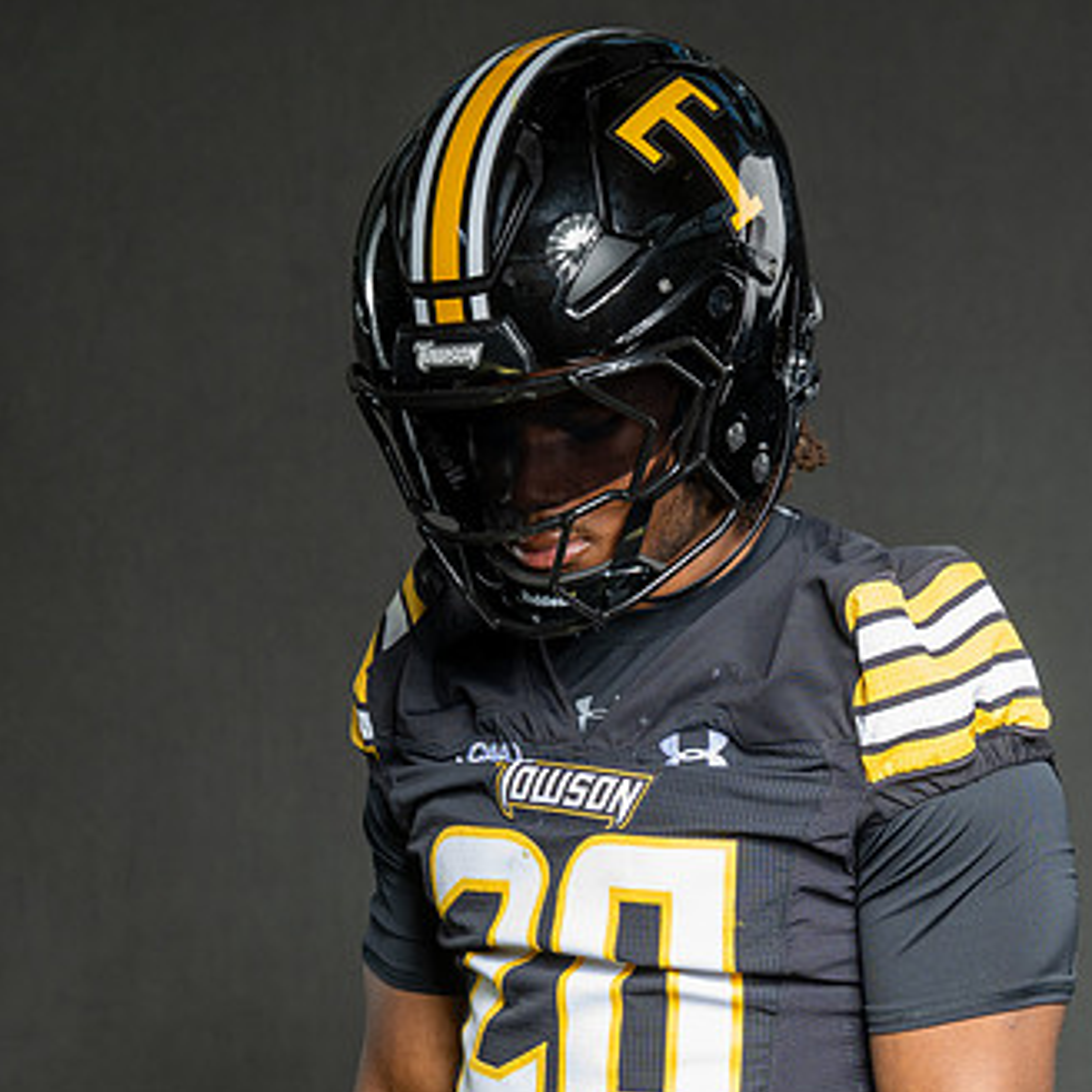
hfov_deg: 12.6
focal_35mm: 138
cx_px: 664
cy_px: 716
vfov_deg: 12.6
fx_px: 4925
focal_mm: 79
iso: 200
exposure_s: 1/200
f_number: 7.1
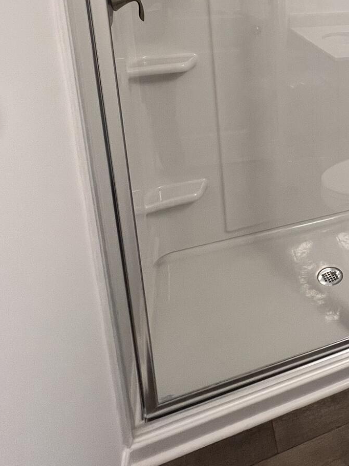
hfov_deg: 41.3
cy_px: 57
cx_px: 357
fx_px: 390
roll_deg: -0.2
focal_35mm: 29
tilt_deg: -13.0
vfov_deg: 54.7
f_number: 1.8
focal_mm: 1.57
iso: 160
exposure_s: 1/120
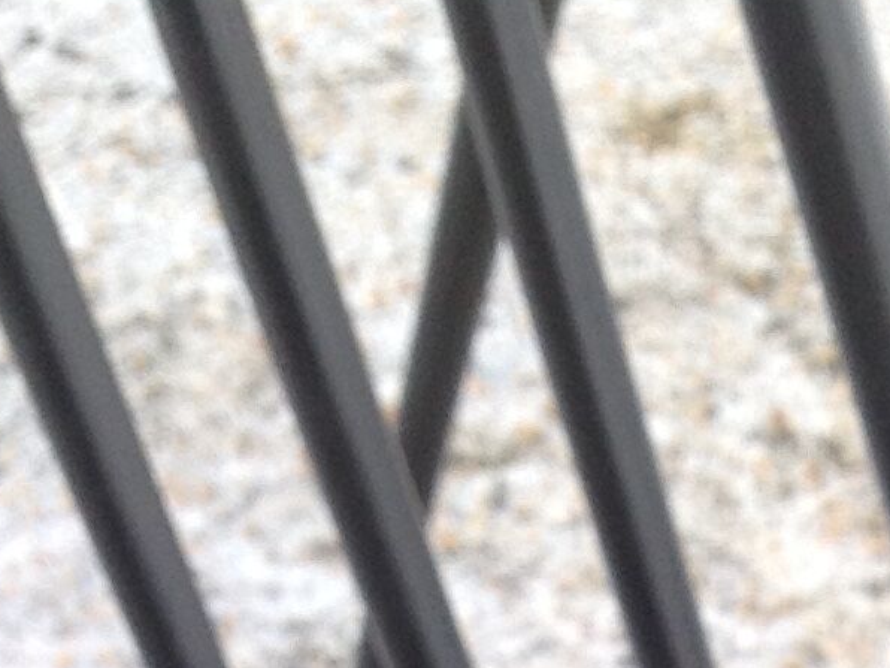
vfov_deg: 8.4
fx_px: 3908
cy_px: 1917
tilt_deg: -56.1
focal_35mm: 152
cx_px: 969
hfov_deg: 12.8
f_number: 2.4
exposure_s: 1/120
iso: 50
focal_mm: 4.28
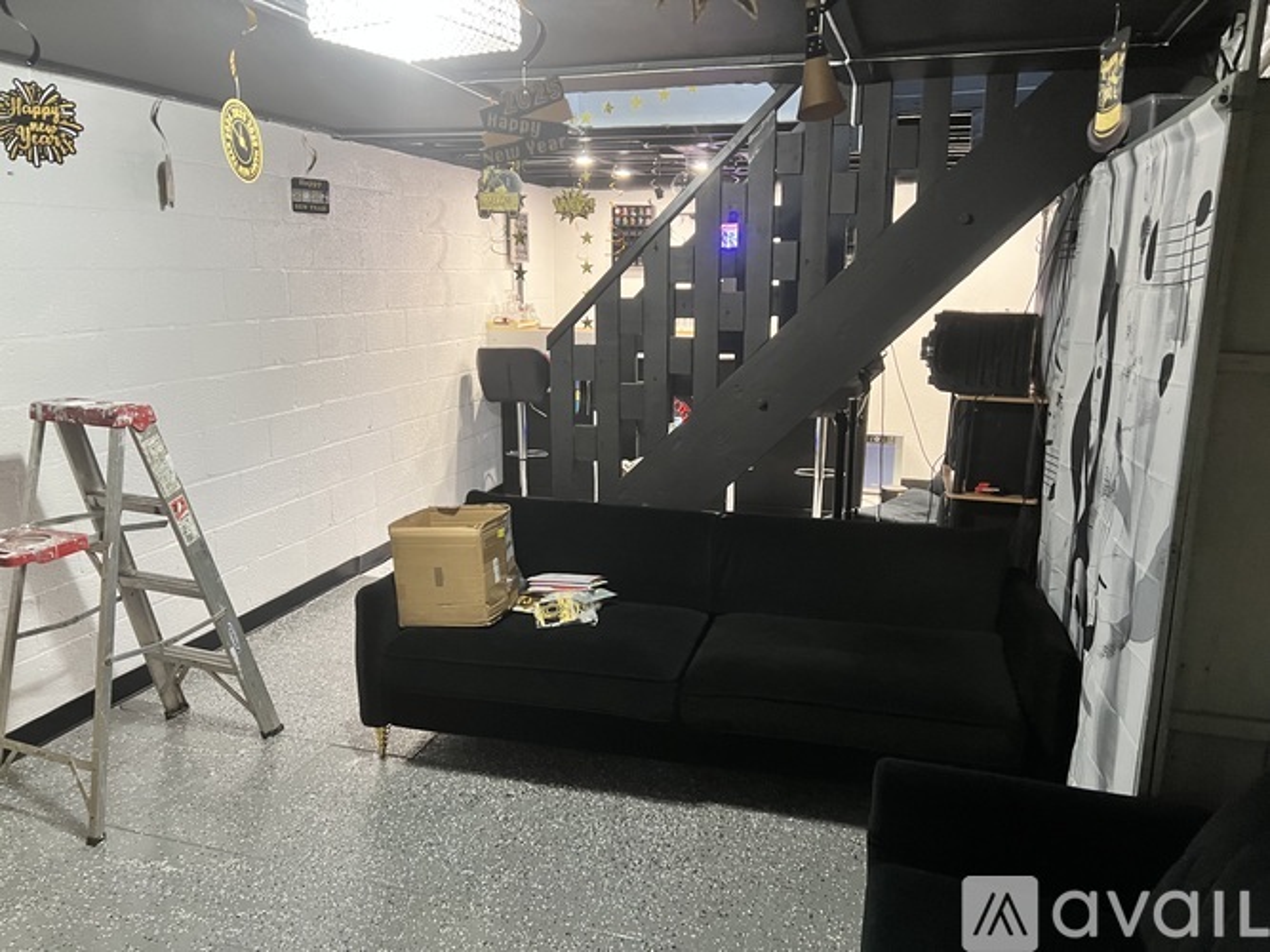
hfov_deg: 67.3
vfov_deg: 53.0
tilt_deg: -13.1
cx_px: 635
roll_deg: -0.3
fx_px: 954
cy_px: 476
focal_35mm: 26
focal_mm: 5.7
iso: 400
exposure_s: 1/60
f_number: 1.5
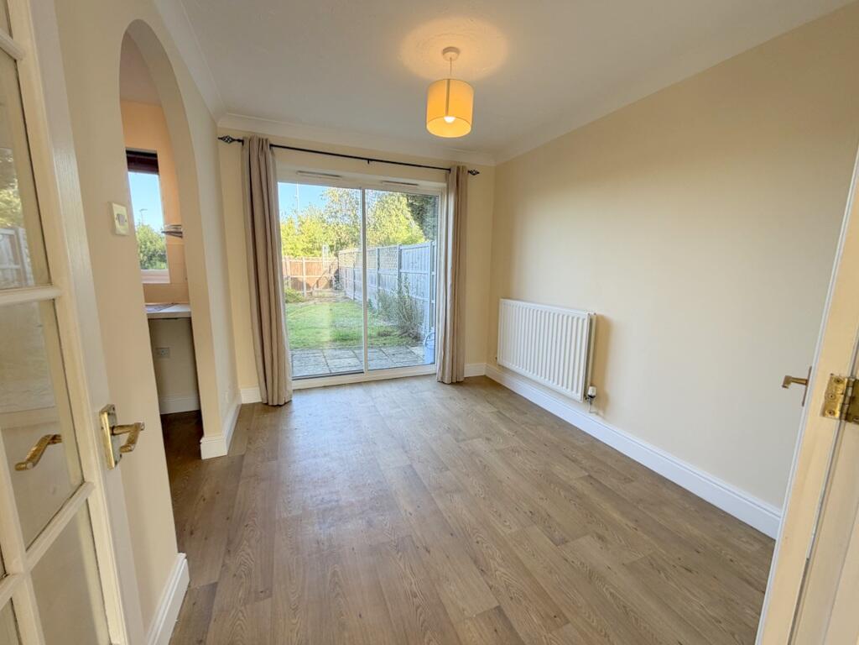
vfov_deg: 85.7
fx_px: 347
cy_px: 322
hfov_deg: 102.1
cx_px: 430
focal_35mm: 14
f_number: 2.2
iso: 100
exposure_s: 1/121
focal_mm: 2.22
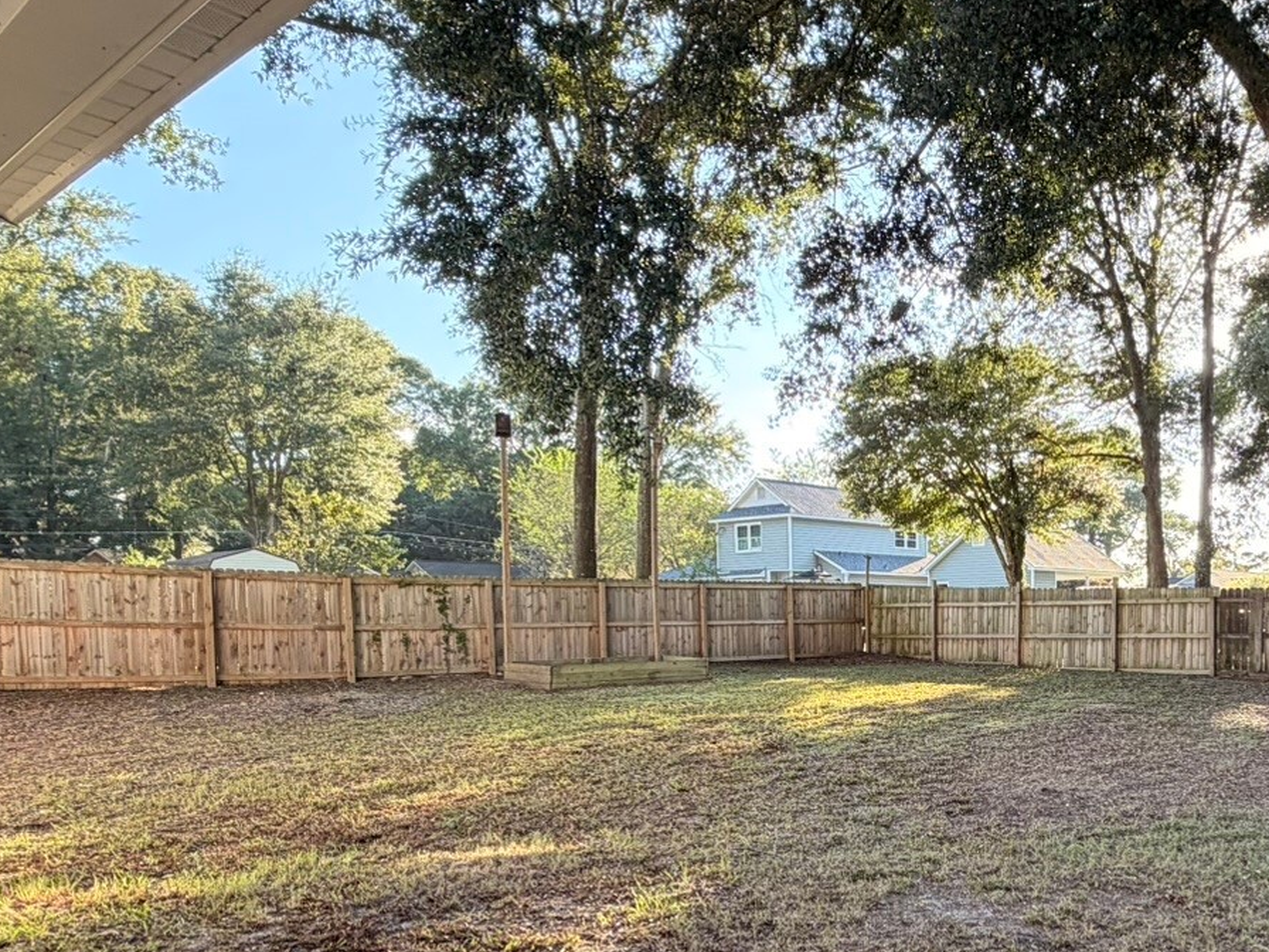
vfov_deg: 43.0
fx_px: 1173
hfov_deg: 54.0
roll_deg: +0.8
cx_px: 966
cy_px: 691
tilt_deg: -3.9
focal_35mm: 32
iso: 64
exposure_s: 1/121
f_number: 2.2
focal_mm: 2.22
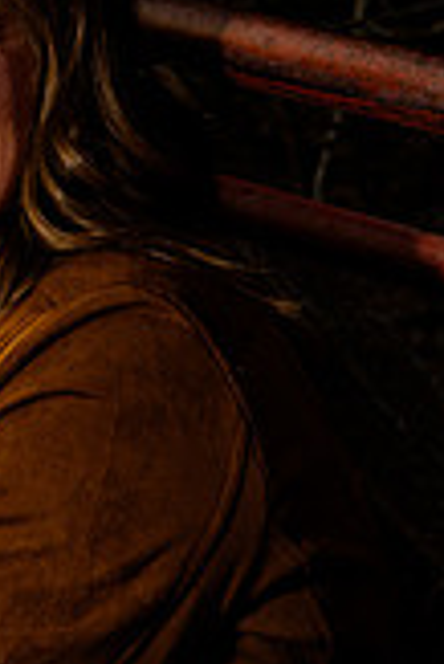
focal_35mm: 305
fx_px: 5630
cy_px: 81
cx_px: -440
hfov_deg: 4.5
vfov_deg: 6.7
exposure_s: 1/160
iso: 250
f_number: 9
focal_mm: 86
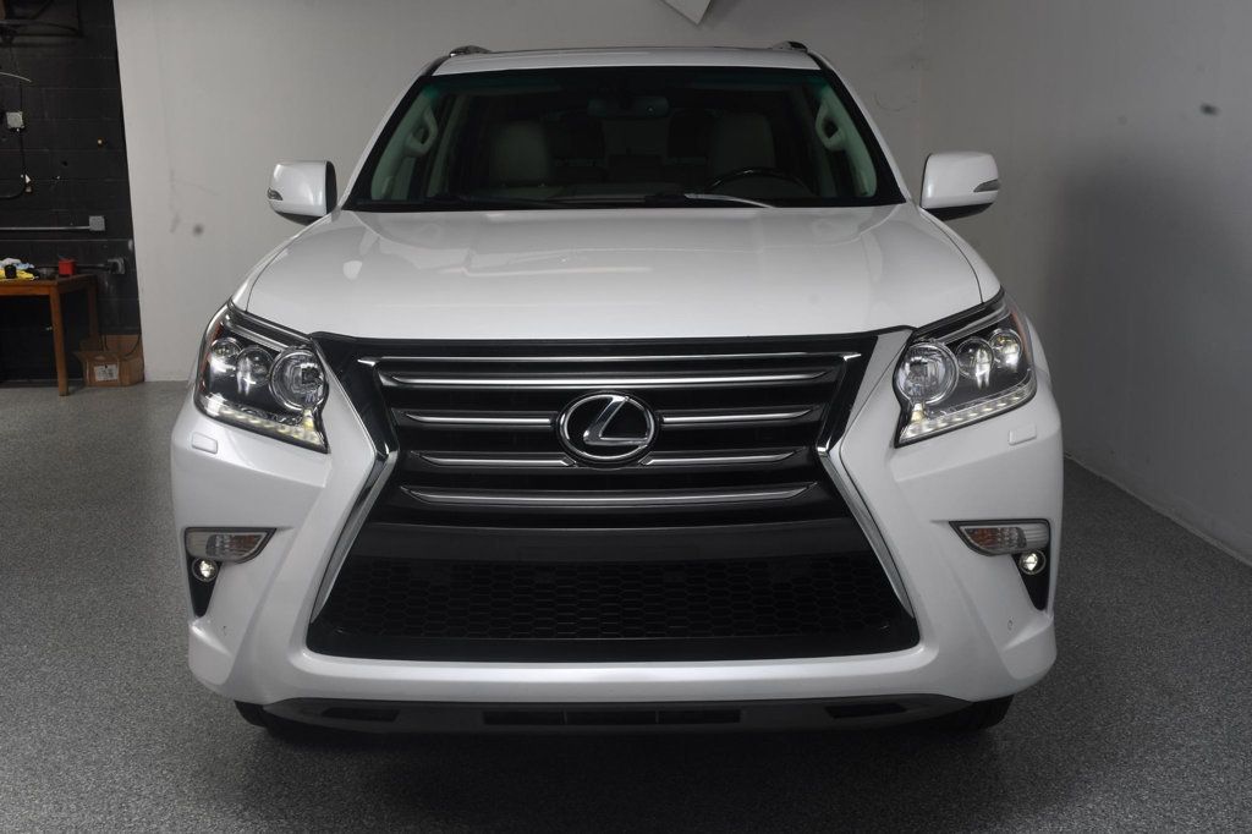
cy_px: 417
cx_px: 626
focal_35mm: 39
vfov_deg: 34.2
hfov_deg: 49.6
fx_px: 1356
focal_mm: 26
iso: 100
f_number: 14
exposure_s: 1/160
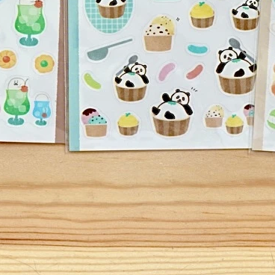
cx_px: 267
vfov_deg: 5.2
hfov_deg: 5.2
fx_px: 3020
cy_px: -55
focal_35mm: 336
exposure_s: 1/100
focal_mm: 90
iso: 500
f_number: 6.3
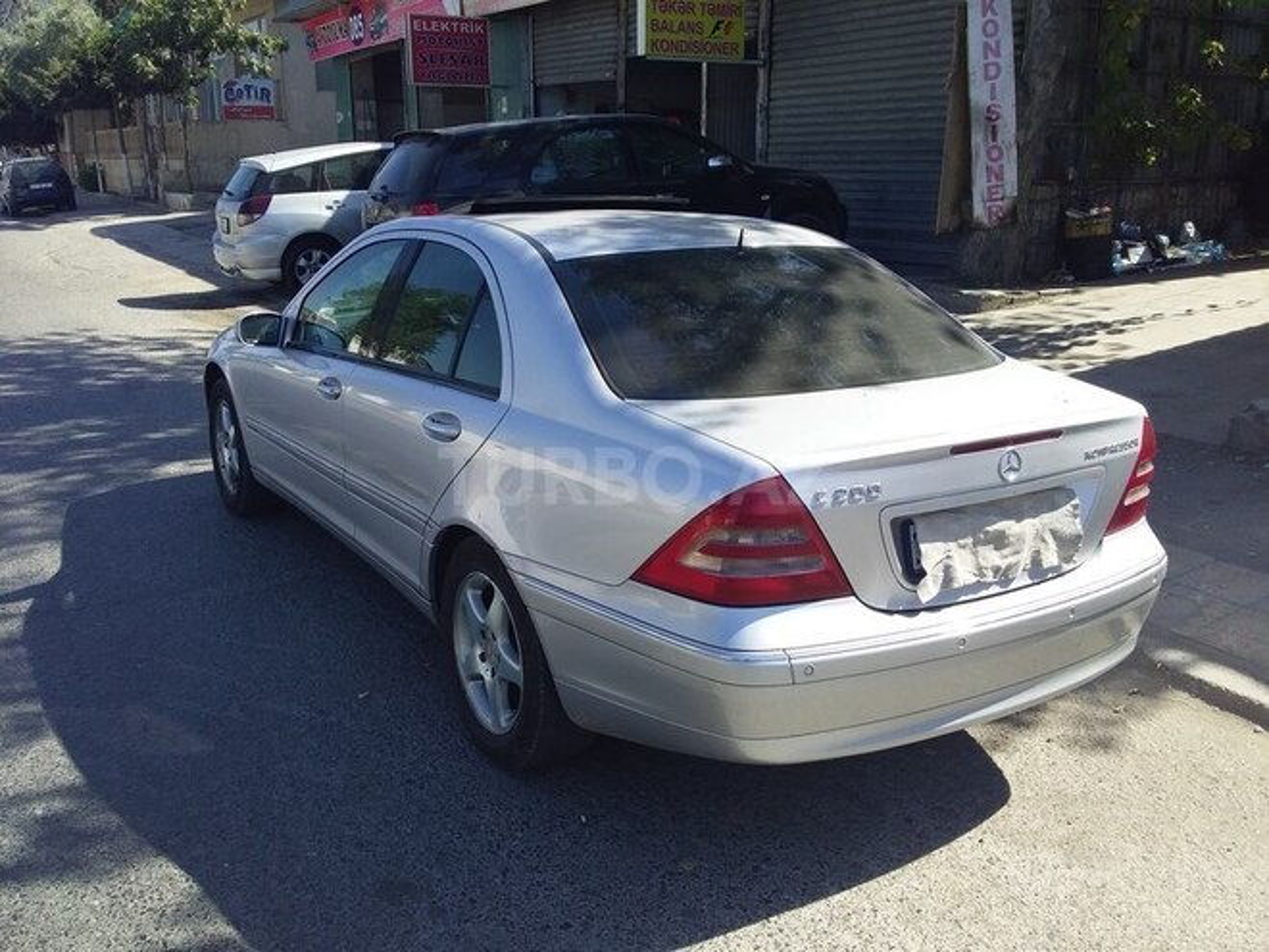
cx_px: 634
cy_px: 476
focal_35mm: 31
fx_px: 1136
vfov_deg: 45.4
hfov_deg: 58.4
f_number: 2.2
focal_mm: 3.3
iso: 40
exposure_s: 1/781
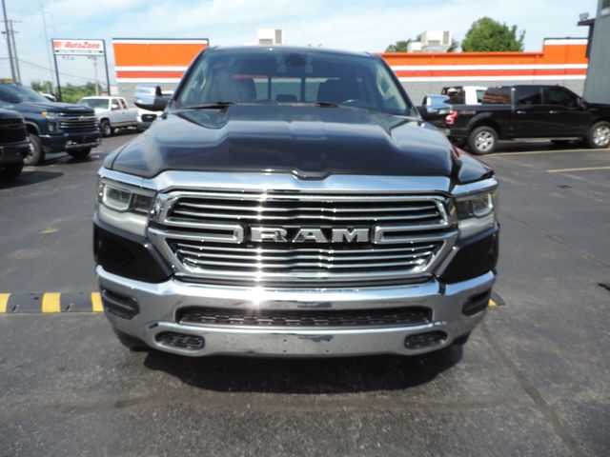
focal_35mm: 24
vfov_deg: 56.8
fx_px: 423
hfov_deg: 71.6
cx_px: 305
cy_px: 228
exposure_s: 1/800
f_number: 3
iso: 80
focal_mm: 4.3
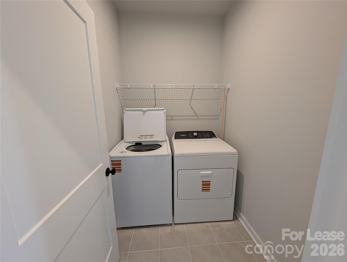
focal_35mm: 12
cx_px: 174
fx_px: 120
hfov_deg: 110.5
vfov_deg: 94.6
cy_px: 131
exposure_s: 1/24
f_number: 1.95
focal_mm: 2.23
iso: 85
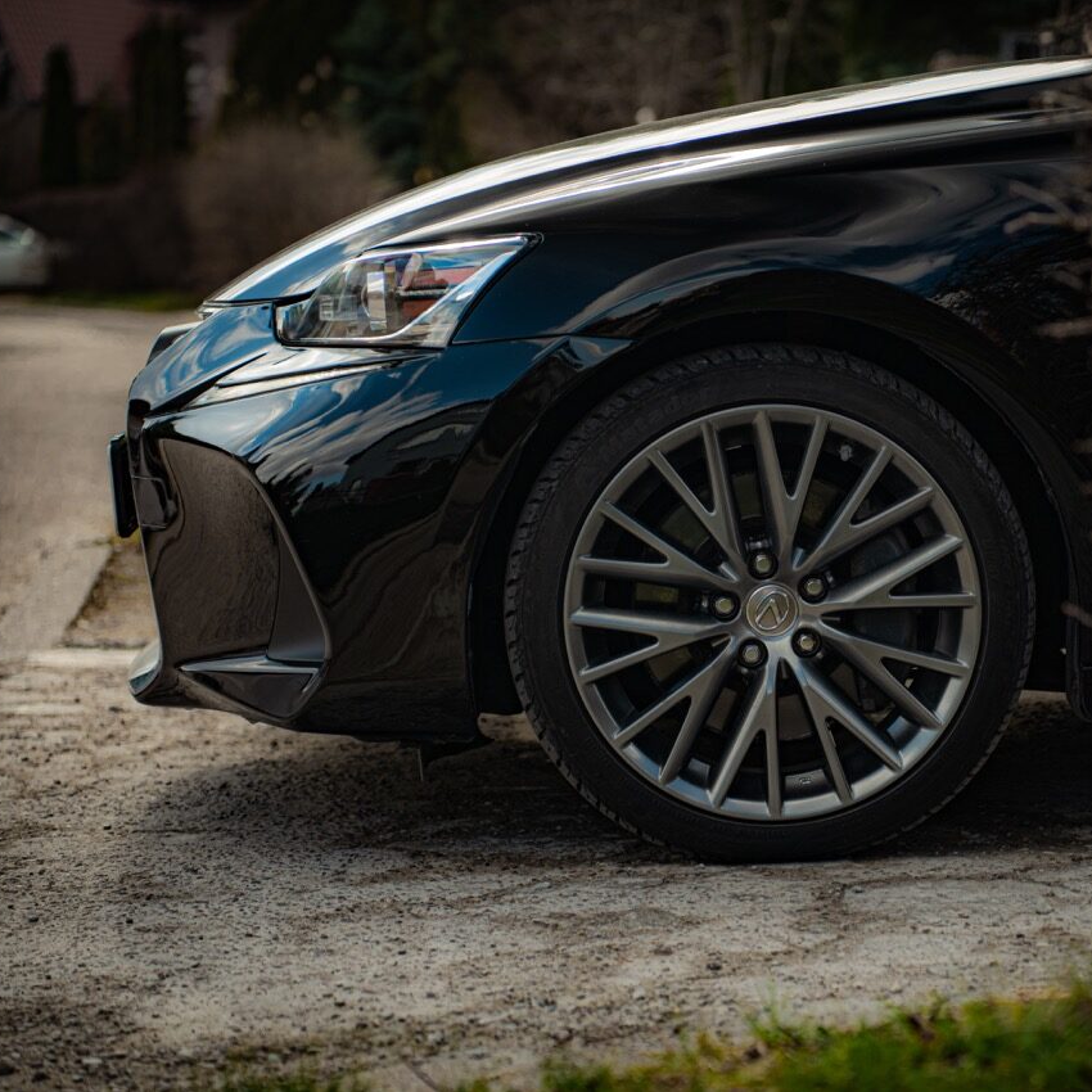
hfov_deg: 18.0
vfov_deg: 18.1
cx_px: 782
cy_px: 547
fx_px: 3426
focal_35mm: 96
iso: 125
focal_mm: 75
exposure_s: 1/500
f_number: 2.8
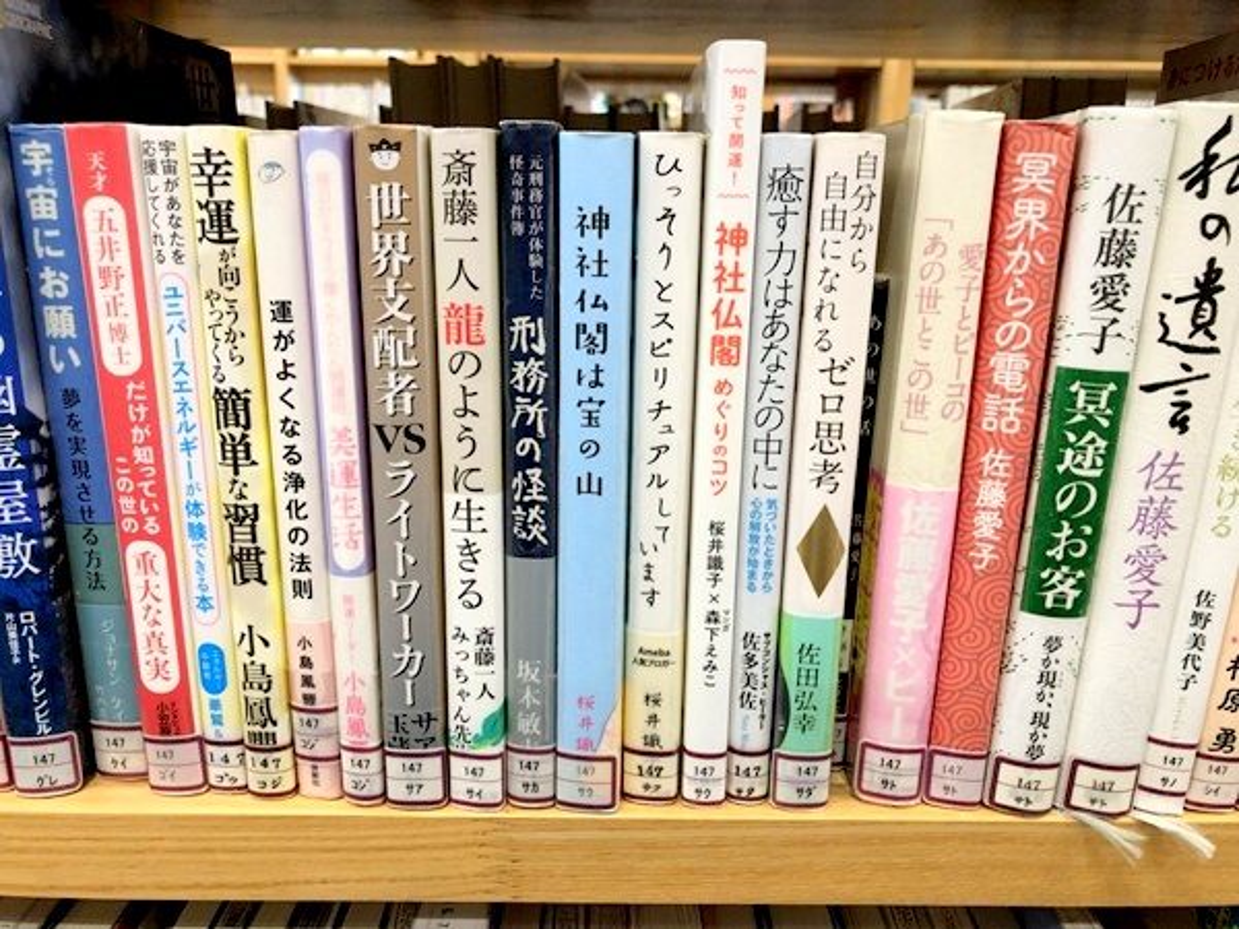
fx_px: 1002
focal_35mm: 28
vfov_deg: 49.7
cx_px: 620
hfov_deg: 63.4
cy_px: 464
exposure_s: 1/33
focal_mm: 3.99
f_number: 1.8
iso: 32
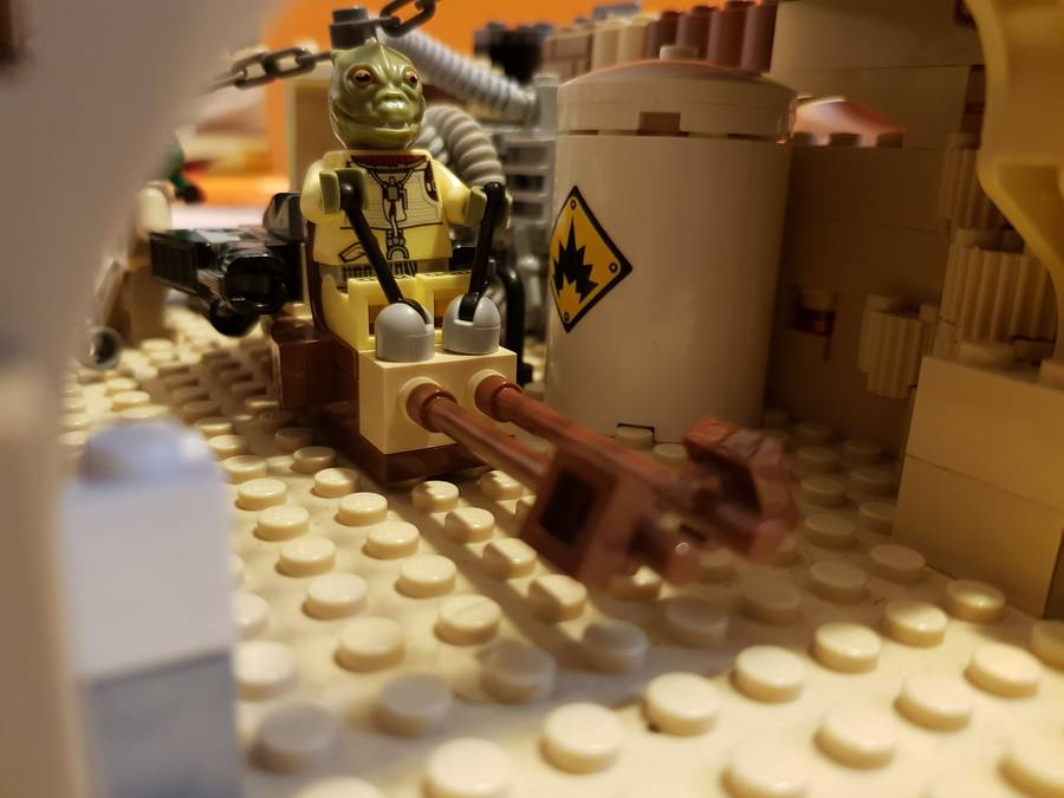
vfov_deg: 53.1
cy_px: 399
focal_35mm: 26
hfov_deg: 67.3
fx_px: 799
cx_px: 532
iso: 250
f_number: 1.7
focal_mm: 4.2
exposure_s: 1/10
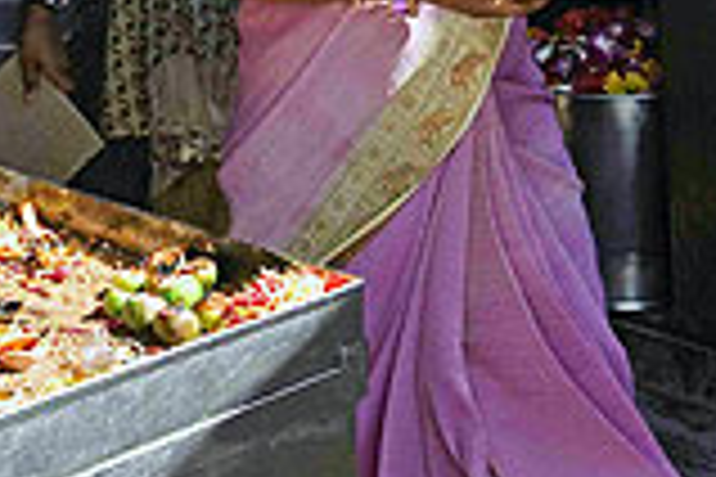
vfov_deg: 11.3
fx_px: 2367
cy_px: -92
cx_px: 207
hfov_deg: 17.1
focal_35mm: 119
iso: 1600
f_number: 5.6
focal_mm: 42
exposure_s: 1/2000
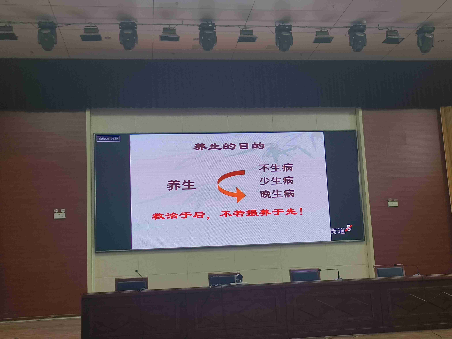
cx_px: 226
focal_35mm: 45
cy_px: 170
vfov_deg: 32.2
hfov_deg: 42.1
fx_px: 588
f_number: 1.75
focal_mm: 5.5
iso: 216
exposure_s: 1/100
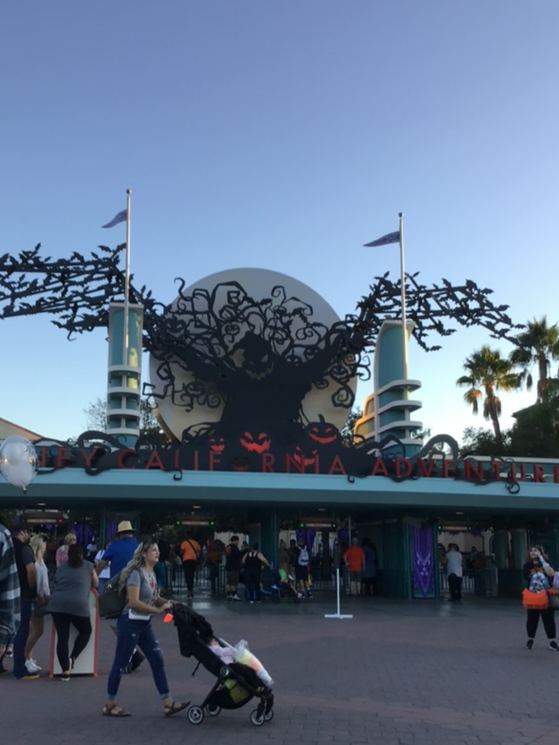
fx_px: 818
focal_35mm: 38
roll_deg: -1.7
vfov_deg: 48.9
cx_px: 257
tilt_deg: +10.3
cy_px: 410
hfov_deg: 37.7
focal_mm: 3.3
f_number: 2.4
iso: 25
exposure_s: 1/214
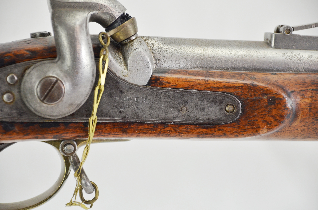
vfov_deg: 7.6
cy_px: 105
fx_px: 1587
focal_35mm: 180
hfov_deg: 11.4
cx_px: 159
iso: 800
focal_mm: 120
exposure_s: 1/200
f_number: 5.6
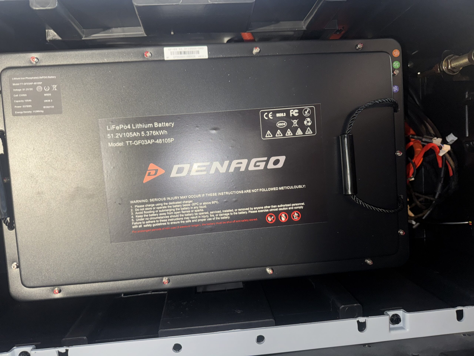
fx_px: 329
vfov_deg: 56.8
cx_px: 237
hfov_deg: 71.6
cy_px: 178
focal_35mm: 24
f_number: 1.78
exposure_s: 1/4
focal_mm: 6.76
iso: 64
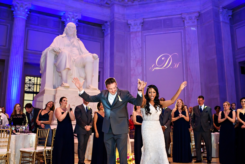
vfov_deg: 37.9
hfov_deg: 54.4
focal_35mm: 35
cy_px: 82
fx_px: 238
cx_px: 122
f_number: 2.8
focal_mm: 35
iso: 3200
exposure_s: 1/200
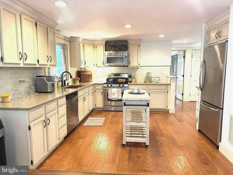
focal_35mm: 24
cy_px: 88
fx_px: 162
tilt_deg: -6.8
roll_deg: +0.3
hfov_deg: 71.6
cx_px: 116
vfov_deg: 56.8
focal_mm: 6.86
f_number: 1.78
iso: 200
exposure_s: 1/60
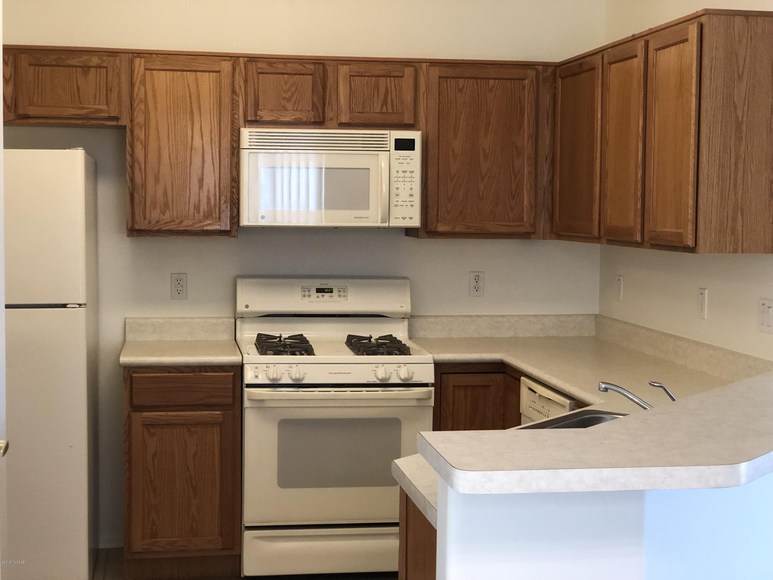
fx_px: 1273
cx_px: 386
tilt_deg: -5.1
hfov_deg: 33.8
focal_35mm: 57
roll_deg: -0.6
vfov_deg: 25.7
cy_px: 290
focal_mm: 6.6
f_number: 2.8
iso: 200
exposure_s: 1/30
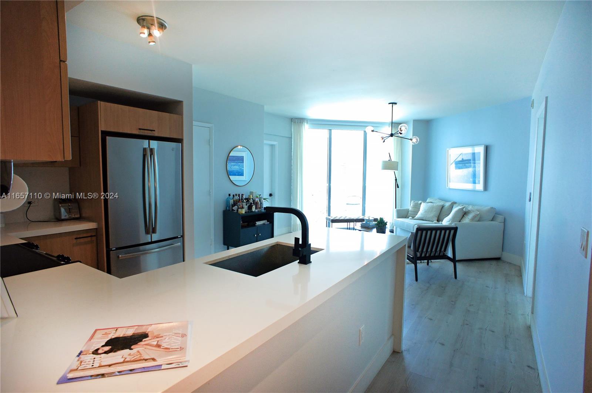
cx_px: 296
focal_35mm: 24
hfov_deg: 73.8
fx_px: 394
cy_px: 196
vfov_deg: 53.1
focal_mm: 16
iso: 200
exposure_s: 1/80
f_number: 4.5
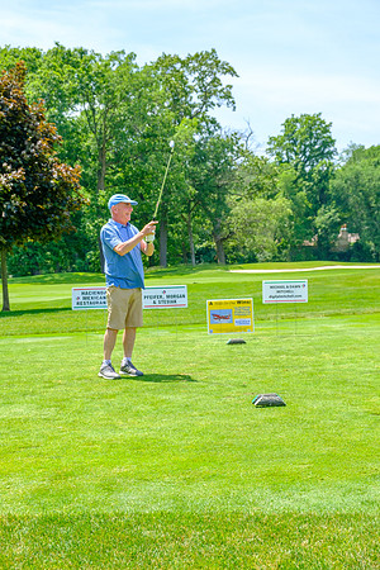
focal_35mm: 56
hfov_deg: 24.2
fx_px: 887
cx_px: 190
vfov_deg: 35.6
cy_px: 285
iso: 200
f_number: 5
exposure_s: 1/500
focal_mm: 37.4
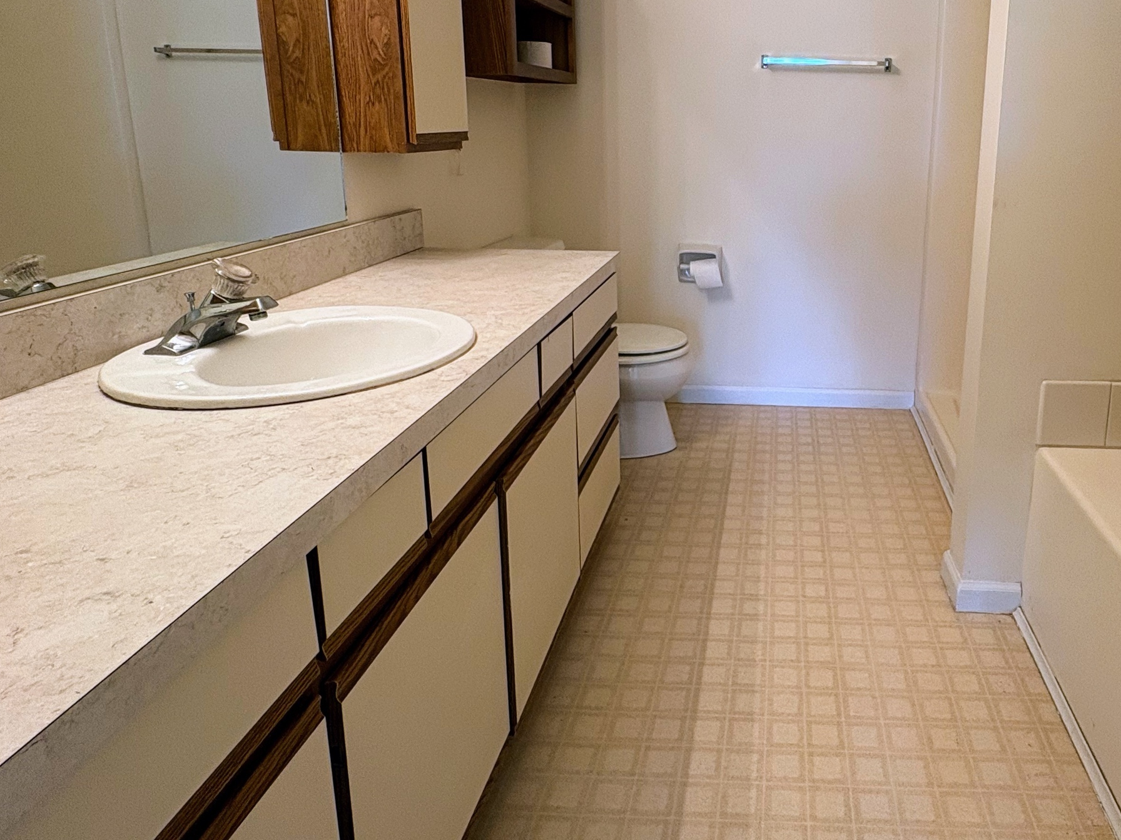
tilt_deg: -11.3
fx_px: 777
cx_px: 761
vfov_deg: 55.5
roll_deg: -0.9
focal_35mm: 24
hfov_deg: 69.2
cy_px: 275
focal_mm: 2.22
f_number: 2.2
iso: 200
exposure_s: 1/60
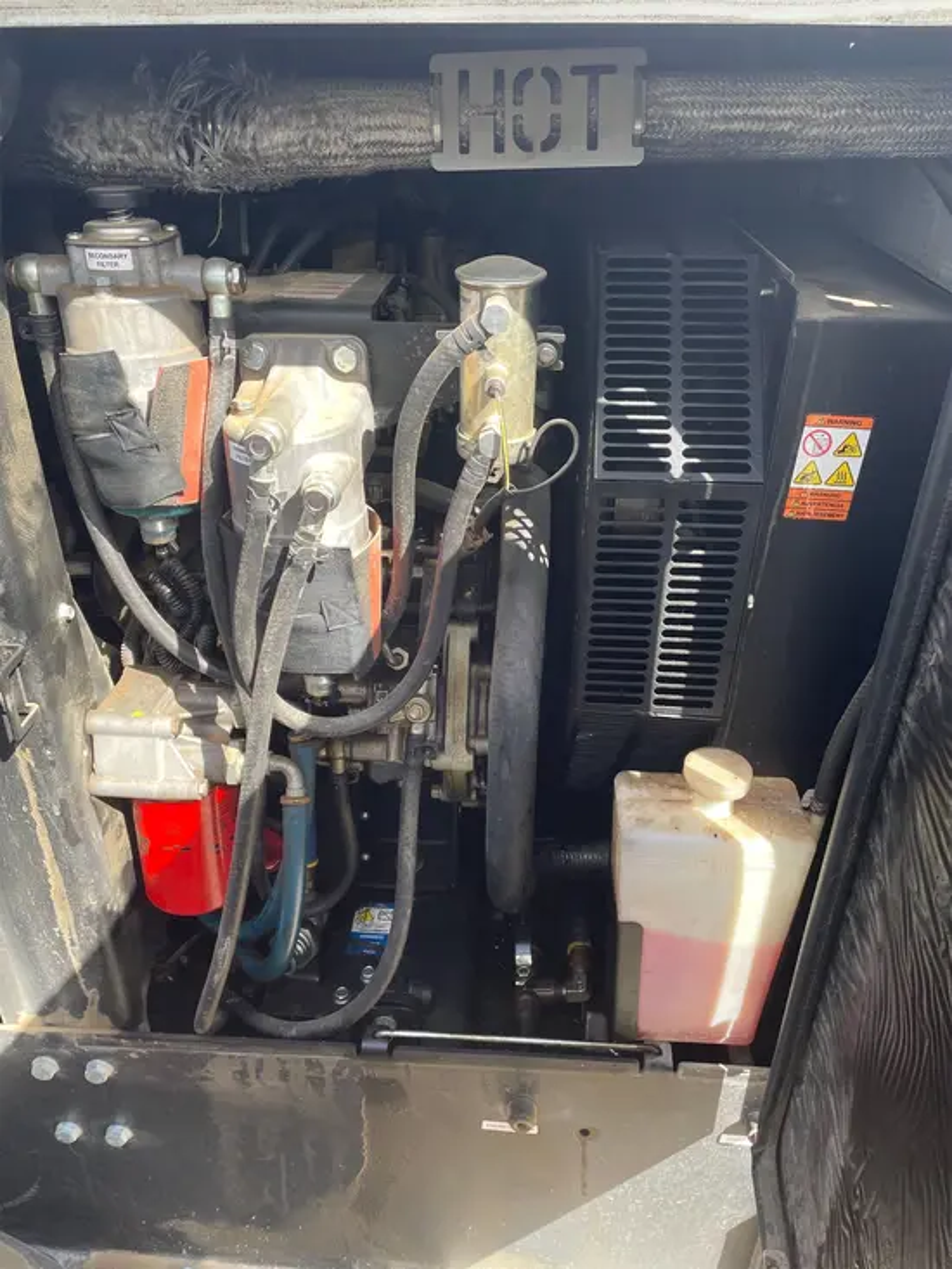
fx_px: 953
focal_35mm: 26
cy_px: 634
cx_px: 476
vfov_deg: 67.3
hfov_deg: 53.1
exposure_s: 1/272
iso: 32
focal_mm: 4.2
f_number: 1.6
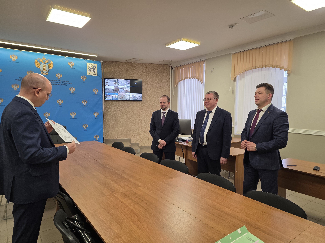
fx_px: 216
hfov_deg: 73.9
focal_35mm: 23
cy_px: 122
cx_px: 162
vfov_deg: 58.9
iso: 160
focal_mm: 6.25
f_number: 1.7
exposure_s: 1/100
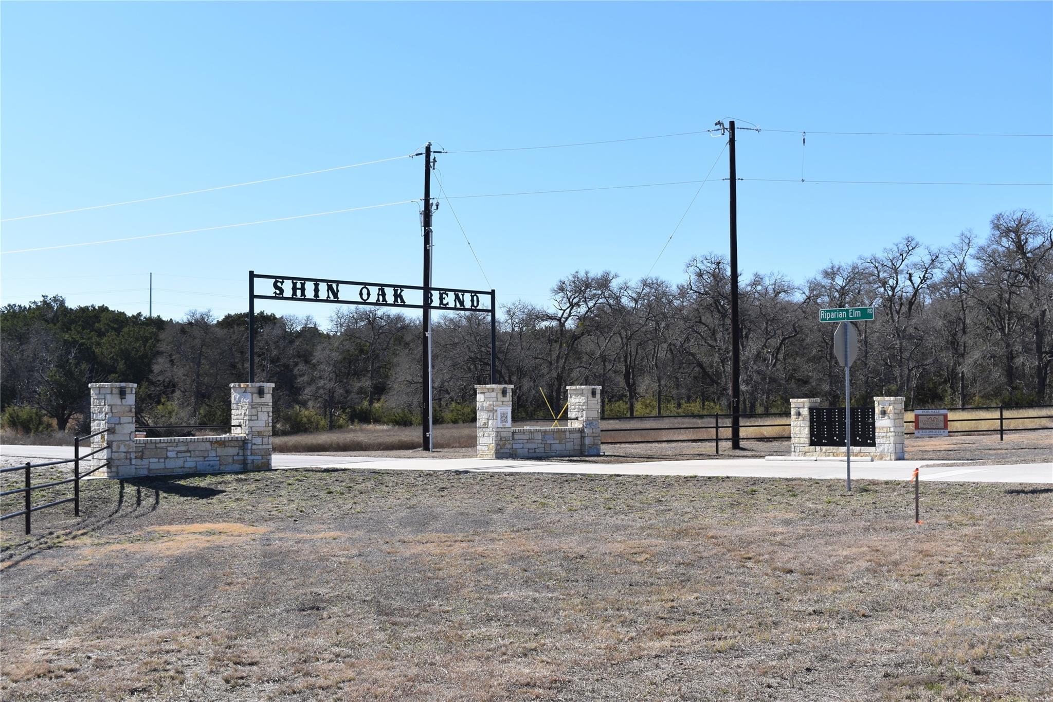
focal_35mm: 48
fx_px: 1404
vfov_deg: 28.1
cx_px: 526
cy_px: 351
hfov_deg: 41.1
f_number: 8
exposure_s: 1/250
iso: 100
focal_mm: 32
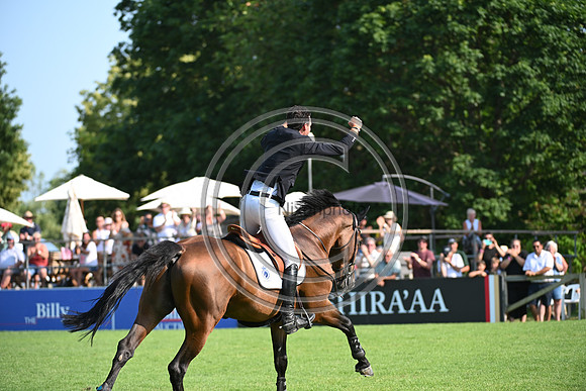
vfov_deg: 6.9
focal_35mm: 200
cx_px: 293
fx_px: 3256
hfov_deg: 10.3
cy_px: 196
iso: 400
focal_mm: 200
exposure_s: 1/1250
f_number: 4.5
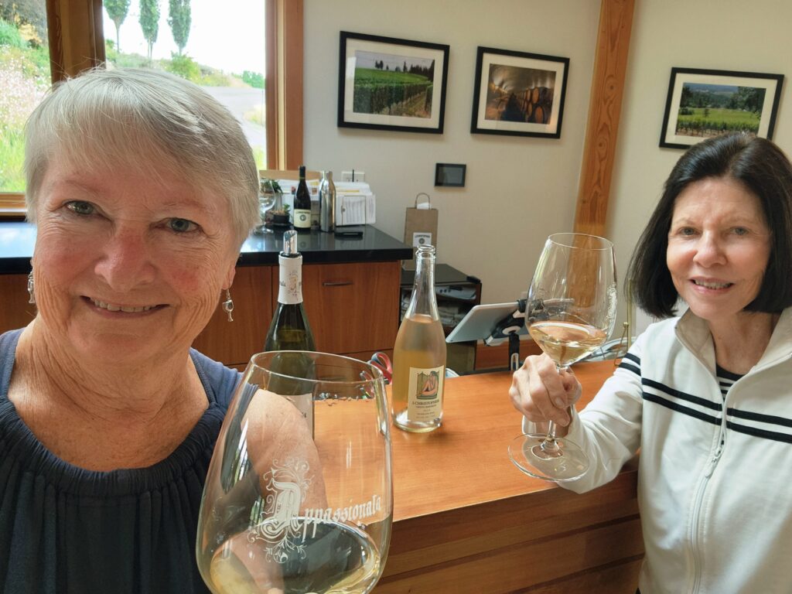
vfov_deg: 54.9
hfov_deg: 69.4
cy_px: 297
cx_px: 396
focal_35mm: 25
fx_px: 572
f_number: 2.2
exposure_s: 1/101
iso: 250
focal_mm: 3.3
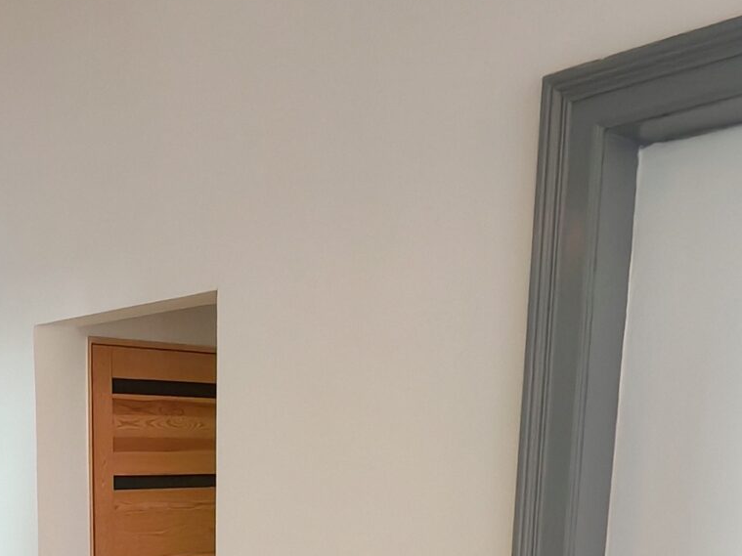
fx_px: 1157
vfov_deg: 23.2
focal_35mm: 54
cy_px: 767
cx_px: 54
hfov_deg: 33.4
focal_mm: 1.96
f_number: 2.2
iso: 160
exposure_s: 1/30
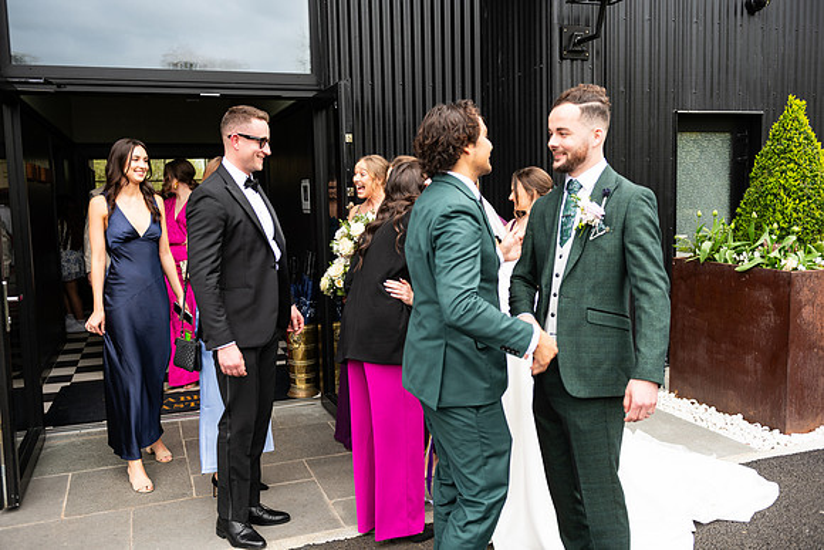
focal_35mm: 32
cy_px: 275
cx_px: 412
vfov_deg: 41.1
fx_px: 733
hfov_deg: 58.7
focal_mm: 32
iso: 125
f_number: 3.5
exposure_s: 1/200
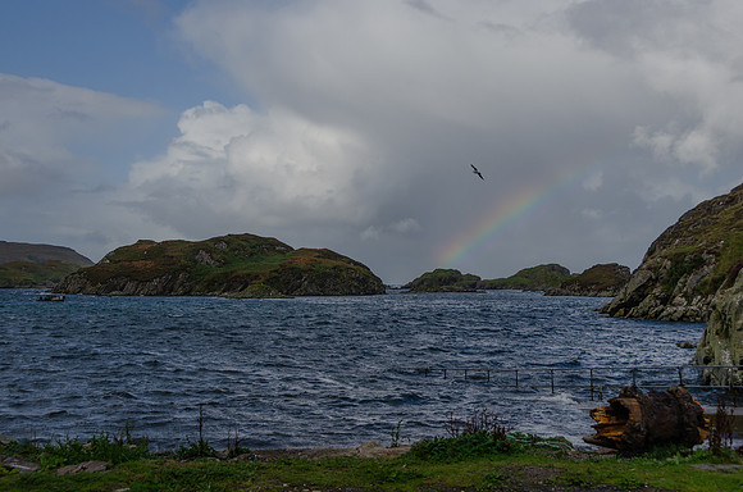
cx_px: 372
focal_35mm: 48
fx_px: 988
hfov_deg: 41.2
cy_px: 246
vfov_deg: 27.9
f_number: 7.1
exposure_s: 1/1000
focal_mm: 32
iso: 100
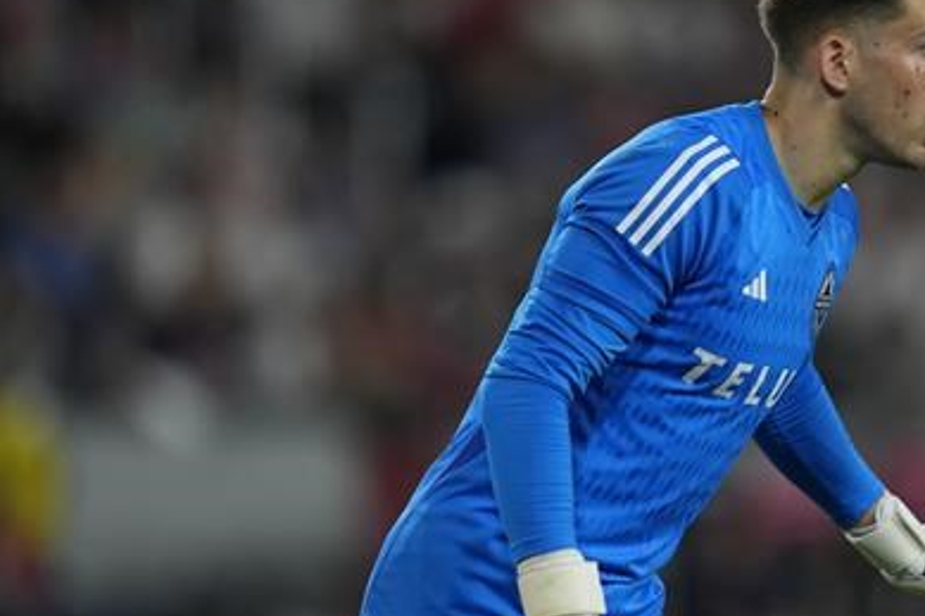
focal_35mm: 668
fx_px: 17156
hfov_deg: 3.1
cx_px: 675
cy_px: 329
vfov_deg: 2.1
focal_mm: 400
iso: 2000
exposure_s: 1/2500
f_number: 2.8
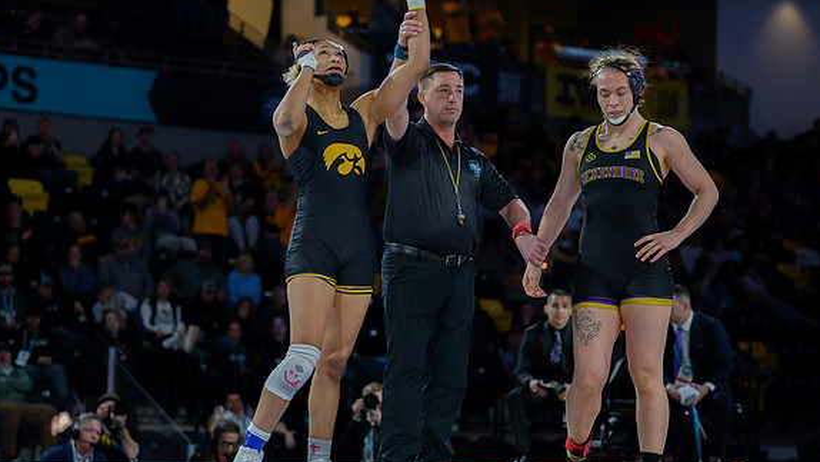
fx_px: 2457
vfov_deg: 10.7
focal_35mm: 113
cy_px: 165
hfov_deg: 18.9
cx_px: 347
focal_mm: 89
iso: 3600
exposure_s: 1/800
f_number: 2.8
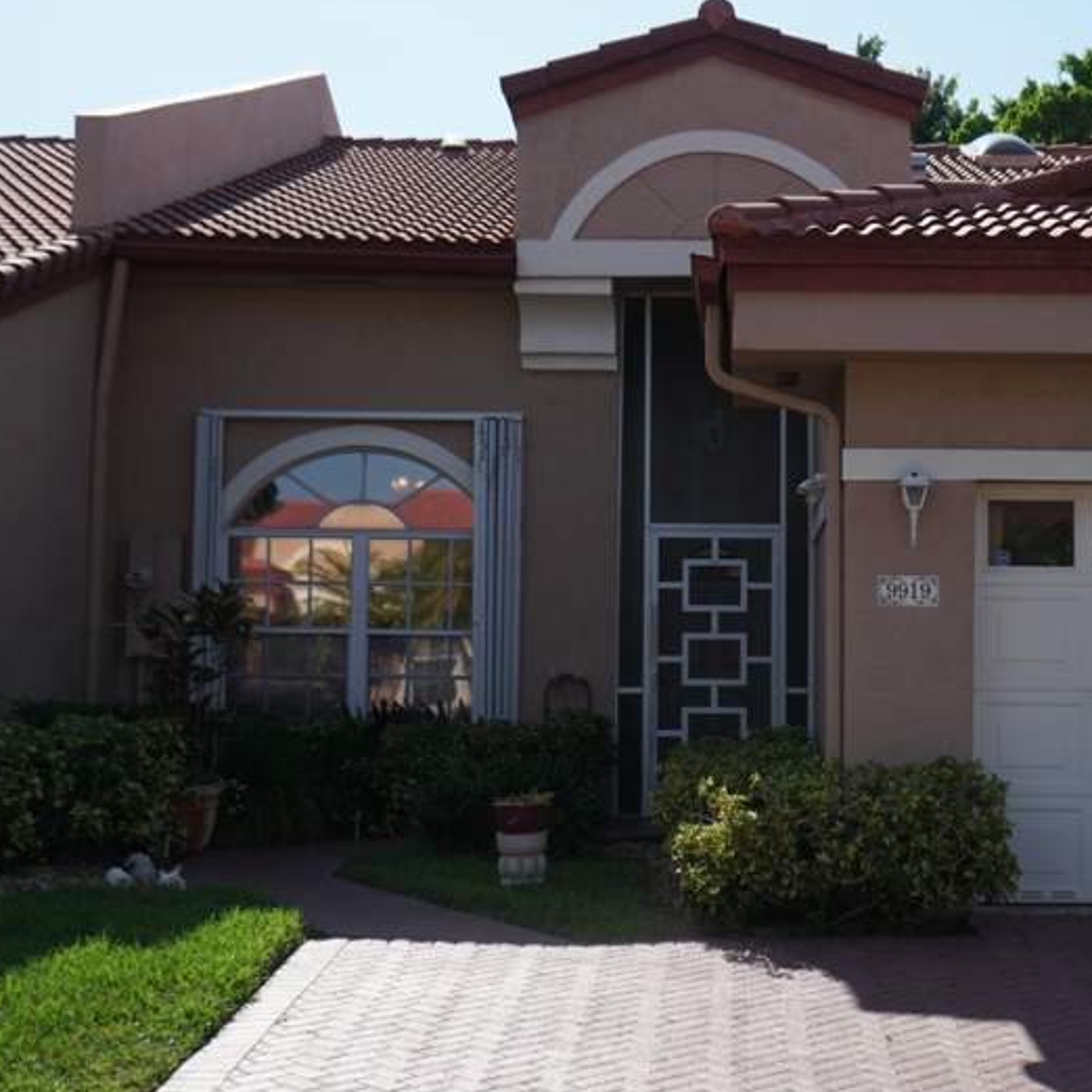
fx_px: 1999
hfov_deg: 30.2
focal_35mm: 56
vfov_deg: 30.6
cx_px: 772
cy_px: 545
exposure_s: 1/2500
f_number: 4.5
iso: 320
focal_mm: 43
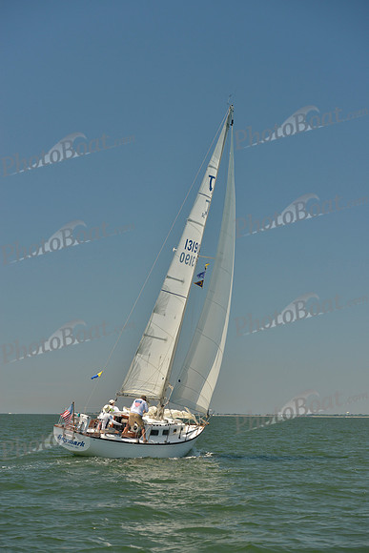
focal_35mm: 78
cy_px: 276
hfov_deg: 17.5
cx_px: 184
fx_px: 1198
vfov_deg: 26.0
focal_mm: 78
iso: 200
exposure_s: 1/640
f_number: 6.3
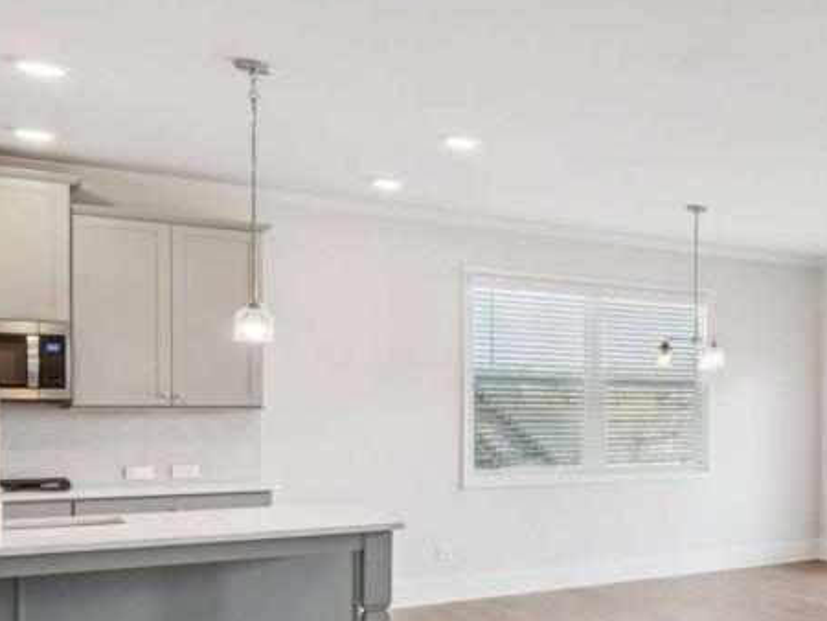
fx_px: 980
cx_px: 1084
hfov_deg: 33.2
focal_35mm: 41
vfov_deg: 35.0
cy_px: 391
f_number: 8
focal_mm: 16
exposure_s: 1/30
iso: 250
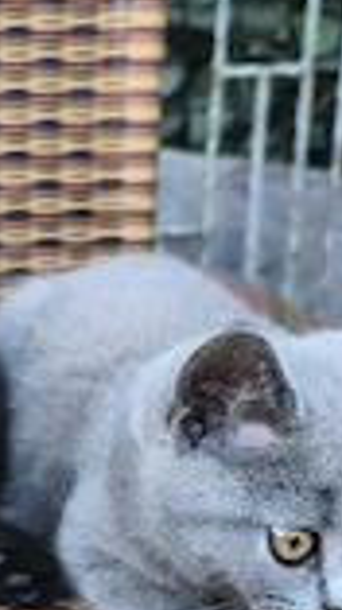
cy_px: 439
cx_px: -54
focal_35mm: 64
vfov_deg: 32.4
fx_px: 1035
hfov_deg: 18.0
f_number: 1.65
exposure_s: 1/50.3
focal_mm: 6.14
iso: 400
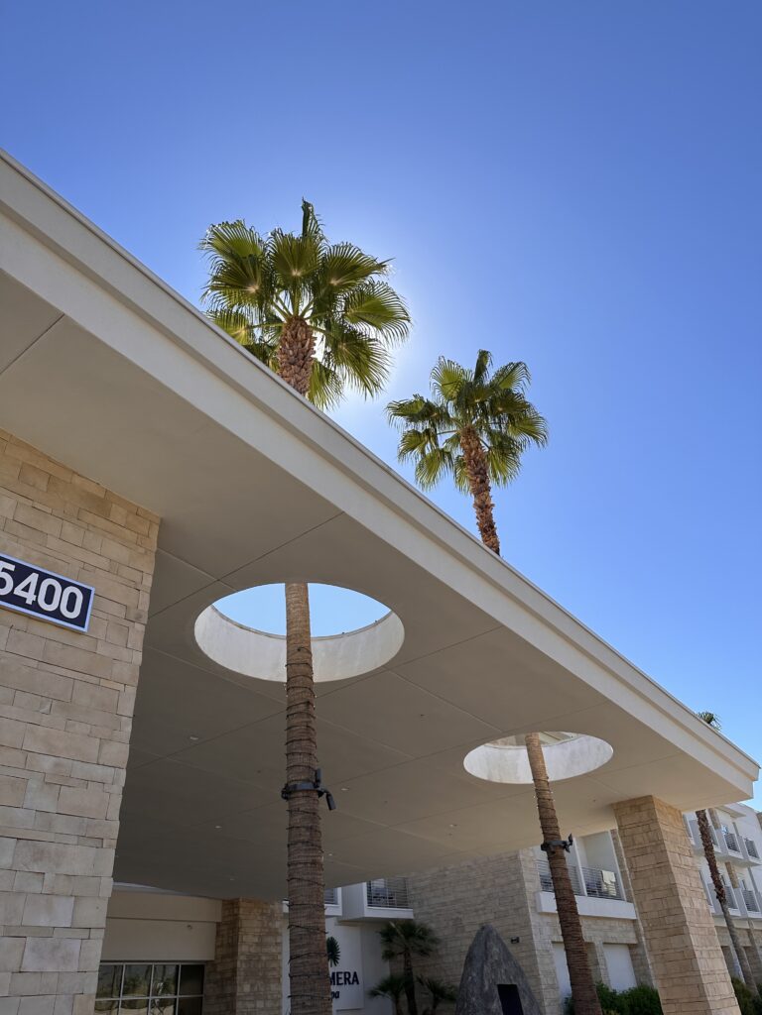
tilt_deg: +34.9
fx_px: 704
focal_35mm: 24
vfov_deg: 71.6
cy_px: 508
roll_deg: +4.9
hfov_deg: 56.8
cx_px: 381
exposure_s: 1/4545
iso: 80
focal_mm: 6.86
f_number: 1.78
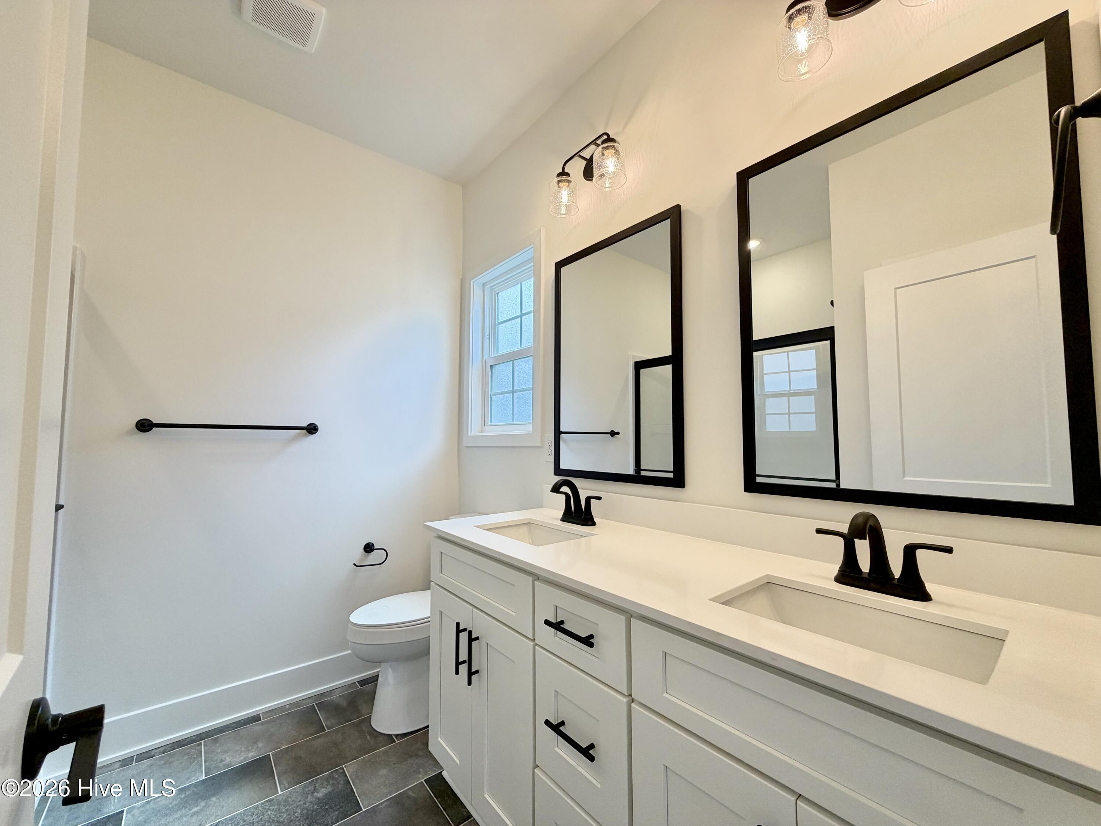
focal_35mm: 14
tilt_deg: +3.7
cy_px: 413
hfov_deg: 102.1
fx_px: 445
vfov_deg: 85.7
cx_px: 550
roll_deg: -0.2
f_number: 2.2
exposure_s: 1/120
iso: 64
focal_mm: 2.22
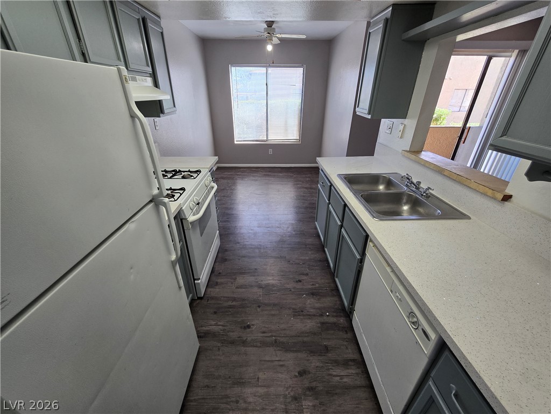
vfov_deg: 89.9
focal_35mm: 13
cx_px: 276
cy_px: 207
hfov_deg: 106.2
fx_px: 207
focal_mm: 2.2
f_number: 2.2
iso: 64
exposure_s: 1/60
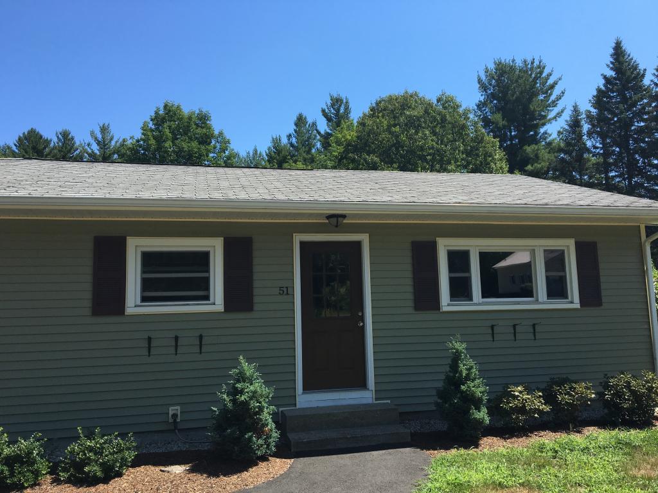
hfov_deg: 61.7
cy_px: 246
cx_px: 329
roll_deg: +1.3
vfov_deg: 48.2
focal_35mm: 29
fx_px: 551
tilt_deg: +8.0
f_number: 2.2
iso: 25
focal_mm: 4.15
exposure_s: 1/1570
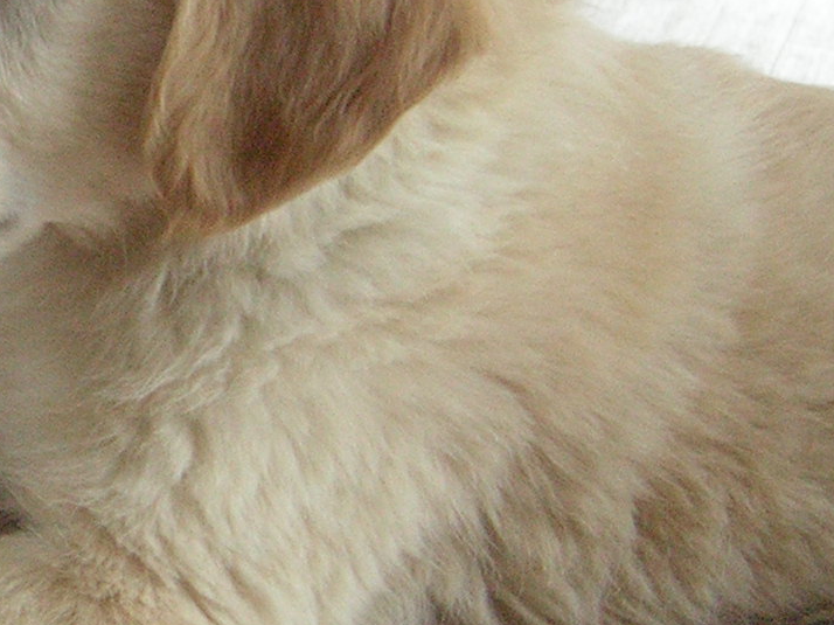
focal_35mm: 139
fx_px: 3348
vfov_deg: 10.7
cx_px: 40
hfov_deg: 14.0
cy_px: 312
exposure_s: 1/35
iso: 191
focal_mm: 8.1
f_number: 3.4
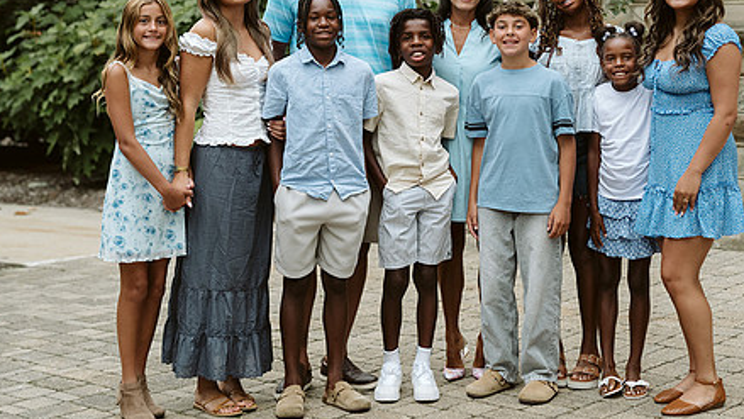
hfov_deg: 28.1
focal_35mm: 75
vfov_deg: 16.0
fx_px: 1480
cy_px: 87
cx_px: 466
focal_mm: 50
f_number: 2.8
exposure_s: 1/320
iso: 800
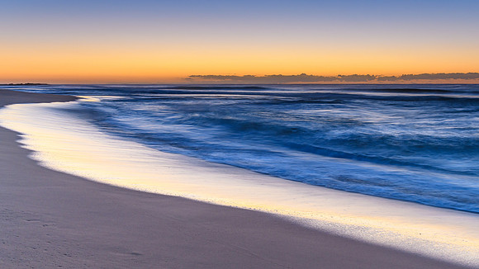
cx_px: 289
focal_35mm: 44
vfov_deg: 27.3
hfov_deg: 46.5
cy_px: 111
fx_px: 553
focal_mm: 22
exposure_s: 2
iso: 200
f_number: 6.3
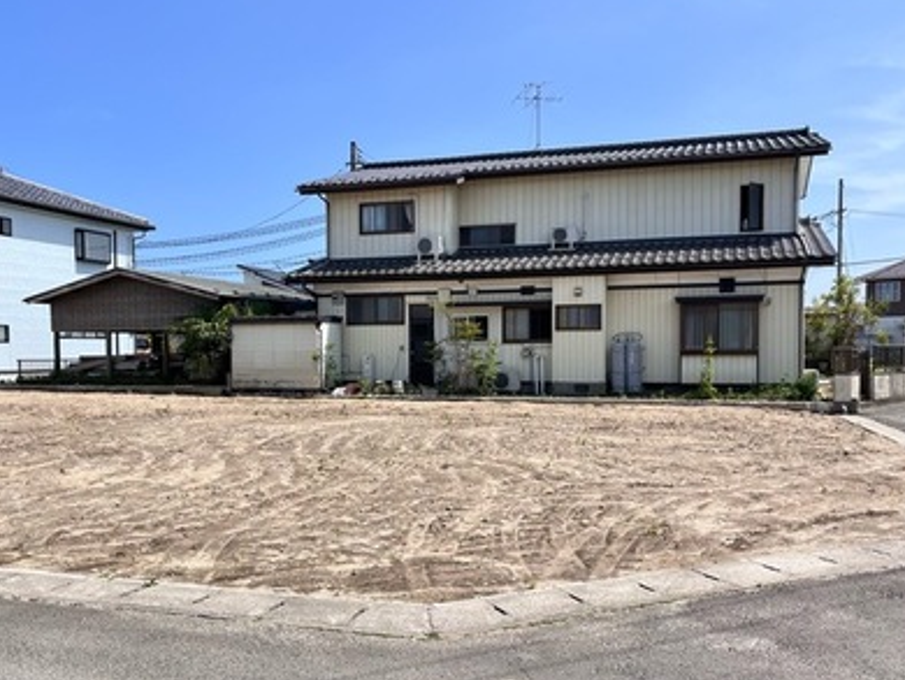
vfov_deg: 44.1
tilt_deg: -2.3
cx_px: 443
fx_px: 837
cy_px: 388
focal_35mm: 32
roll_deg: +0.1
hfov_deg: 56.8
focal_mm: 5.1
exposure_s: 1/2358
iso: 50
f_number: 1.6
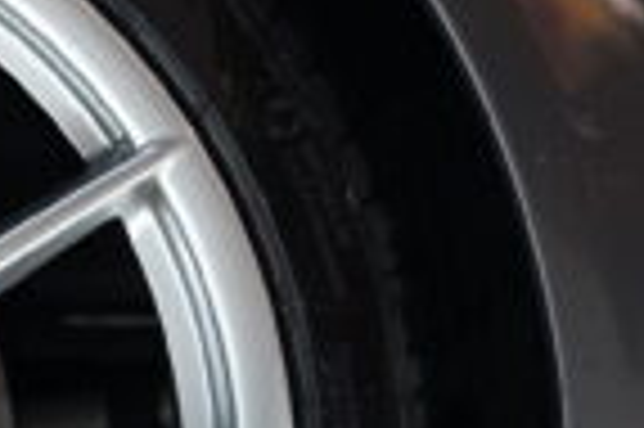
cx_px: -428
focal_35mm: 376
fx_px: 6718
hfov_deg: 5.4
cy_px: 342
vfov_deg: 3.6
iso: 640
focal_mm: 70
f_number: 2.8
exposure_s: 1/80
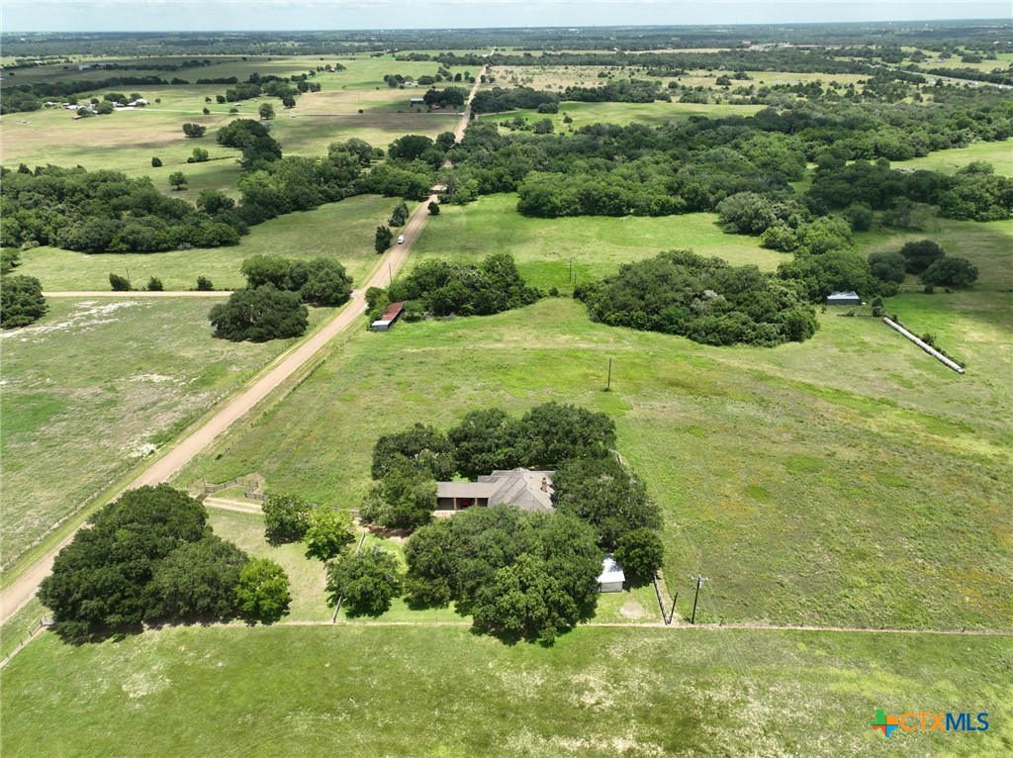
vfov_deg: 56.7
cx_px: 506
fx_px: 702
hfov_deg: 71.6
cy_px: 379
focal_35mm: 24
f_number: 2.8
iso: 100
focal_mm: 12.29
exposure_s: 1/1250
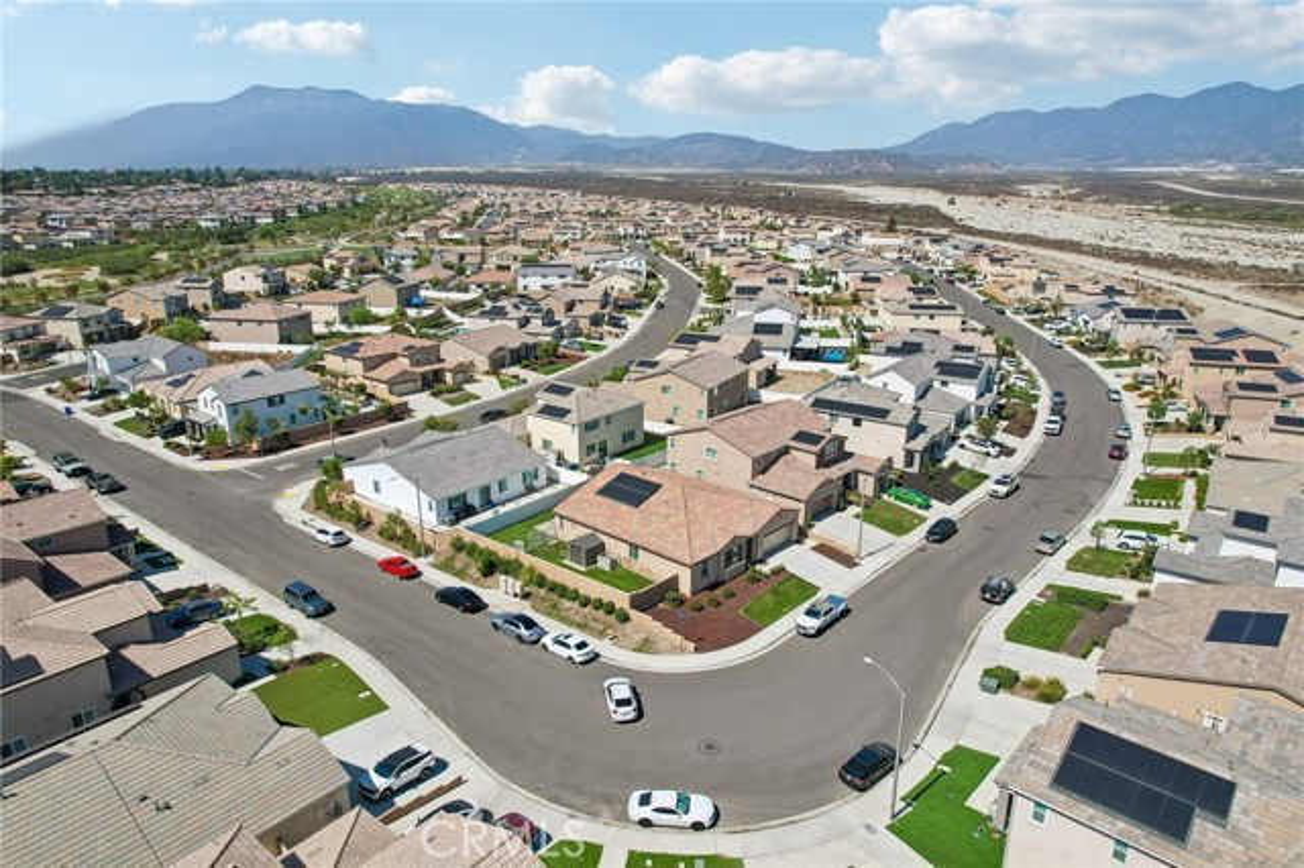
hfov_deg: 78.6
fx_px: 796
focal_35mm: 22
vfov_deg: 57.2
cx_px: 652
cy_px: 434
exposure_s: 1/3000
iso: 120
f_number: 2.8
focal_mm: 8.4
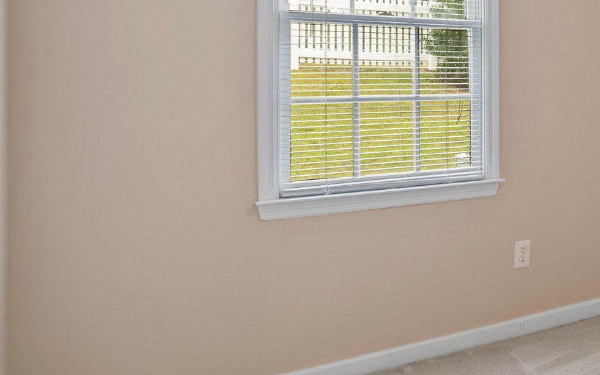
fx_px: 687
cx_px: 678
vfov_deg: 29.8
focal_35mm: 42
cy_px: 72
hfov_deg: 38.2
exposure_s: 1.6
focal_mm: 18
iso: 400
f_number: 8
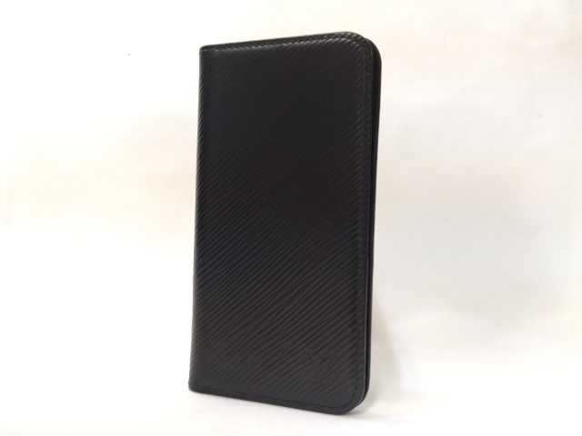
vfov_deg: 51.4
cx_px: 291
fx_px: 454
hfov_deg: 65.3
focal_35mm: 27
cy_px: 218
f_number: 1.79
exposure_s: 1/40
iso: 400
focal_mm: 4.74
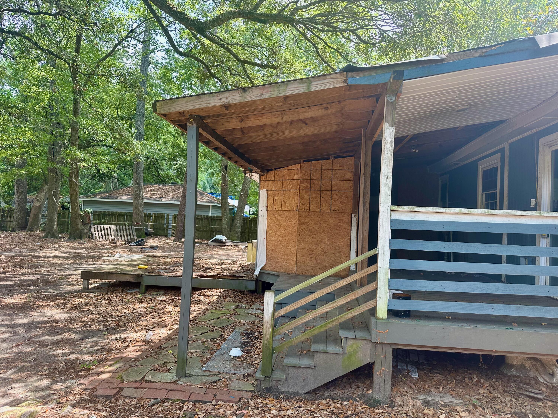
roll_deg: -2.4
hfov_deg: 71.6
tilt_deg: +0.6
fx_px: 387
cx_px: 279
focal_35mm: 24
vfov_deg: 56.8
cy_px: 209
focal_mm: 6.86
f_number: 1.78
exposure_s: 1/192
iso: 64
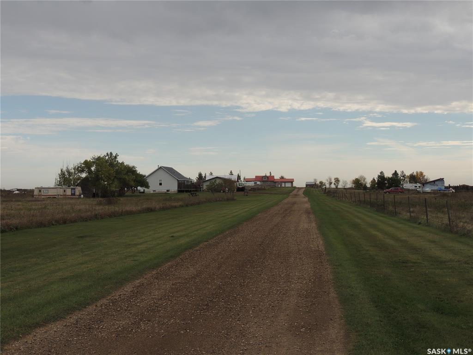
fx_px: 683
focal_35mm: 50
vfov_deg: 29.1
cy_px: 178
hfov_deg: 38.2
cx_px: 236
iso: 100
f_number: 3.6
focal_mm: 8.9
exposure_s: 1/800
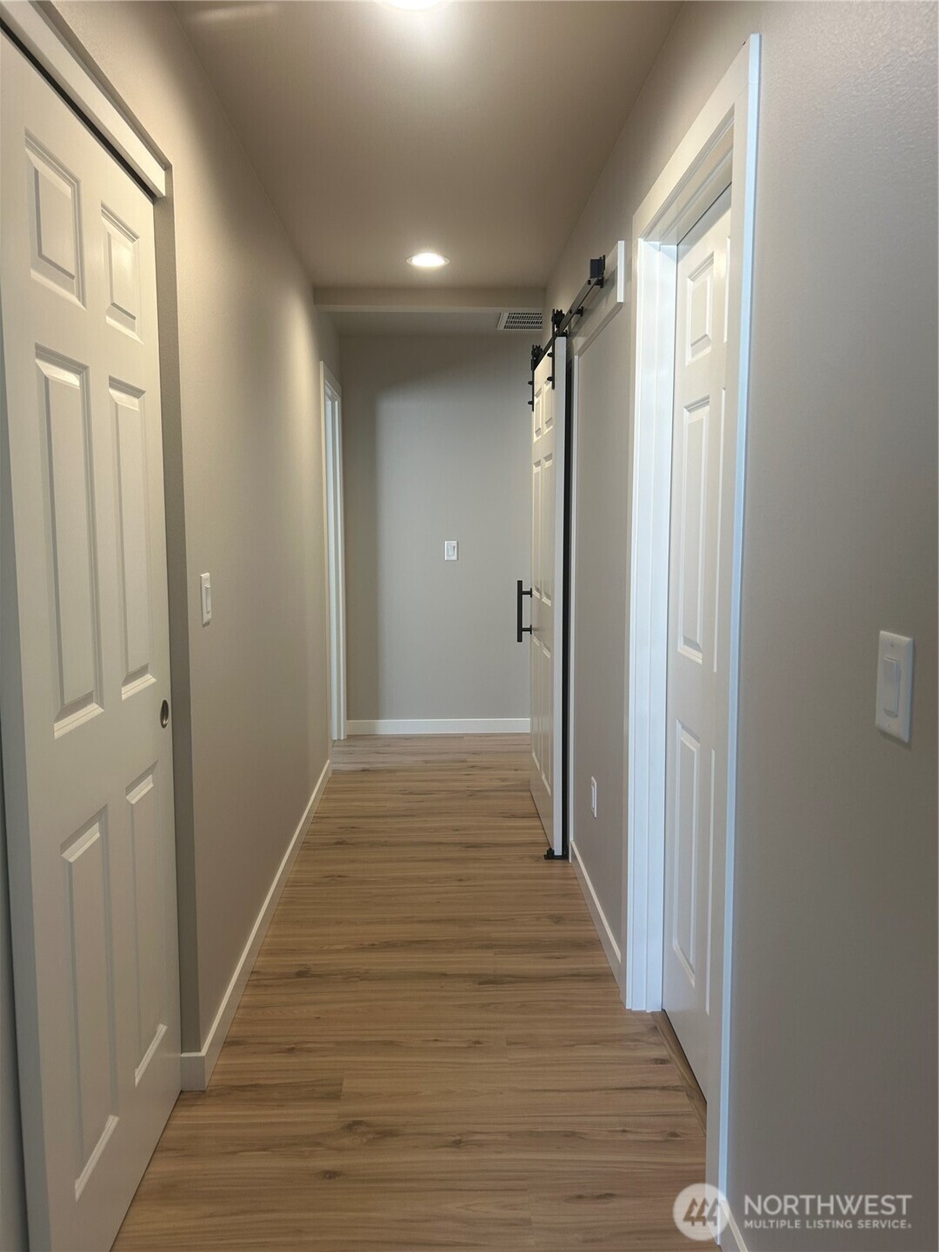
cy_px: 626
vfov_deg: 67.3
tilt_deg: -5.7
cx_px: 470
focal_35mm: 26
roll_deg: -1.1
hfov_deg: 53.1
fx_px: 940
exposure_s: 1/60
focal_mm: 5.7
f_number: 1.5
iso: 64
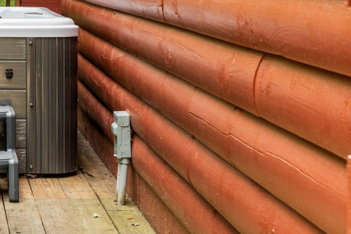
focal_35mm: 115
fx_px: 1121
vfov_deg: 11.8
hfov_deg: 17.1
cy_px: -6
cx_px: -52
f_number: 10
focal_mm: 49
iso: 100
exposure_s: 1/8
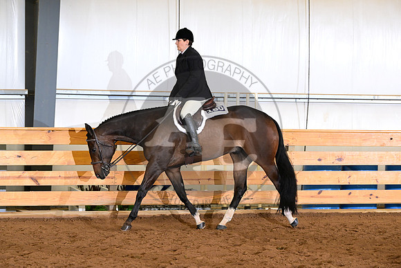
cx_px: 200
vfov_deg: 10.2
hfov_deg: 15.2
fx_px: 1504
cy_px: 134
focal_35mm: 135
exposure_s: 1/200
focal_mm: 135
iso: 2500
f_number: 5
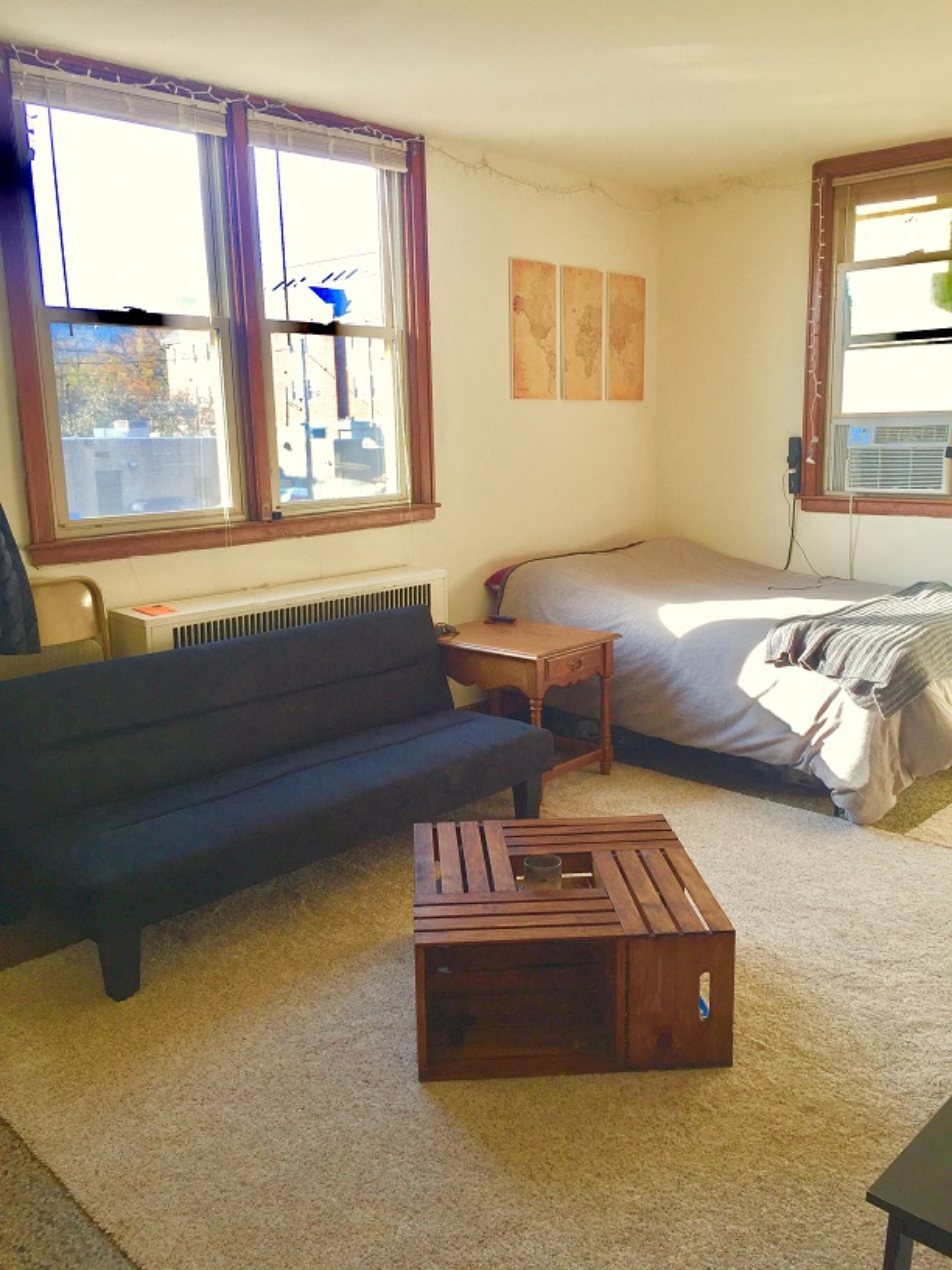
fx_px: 1063
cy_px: 635
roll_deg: +0.6
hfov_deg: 48.2
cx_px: 476
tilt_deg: -10.5
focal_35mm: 29
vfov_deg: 61.7
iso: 32
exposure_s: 1/120
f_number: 2.2
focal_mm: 4.15
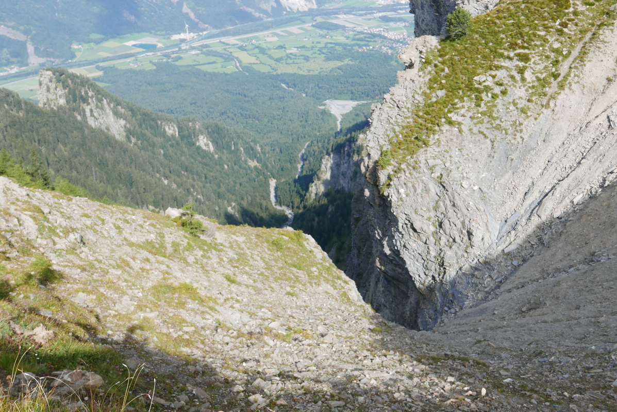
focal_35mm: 34
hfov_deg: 55.8
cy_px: 206
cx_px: 308
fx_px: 583
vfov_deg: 38.9
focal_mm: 15.4
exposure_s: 1/400
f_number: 5.6
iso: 200
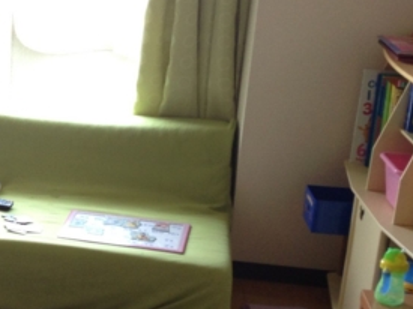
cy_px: 160
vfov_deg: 15.4
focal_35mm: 96
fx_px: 1145
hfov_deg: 18.8
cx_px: -143
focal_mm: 4.12
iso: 64
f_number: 2.4
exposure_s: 1/20
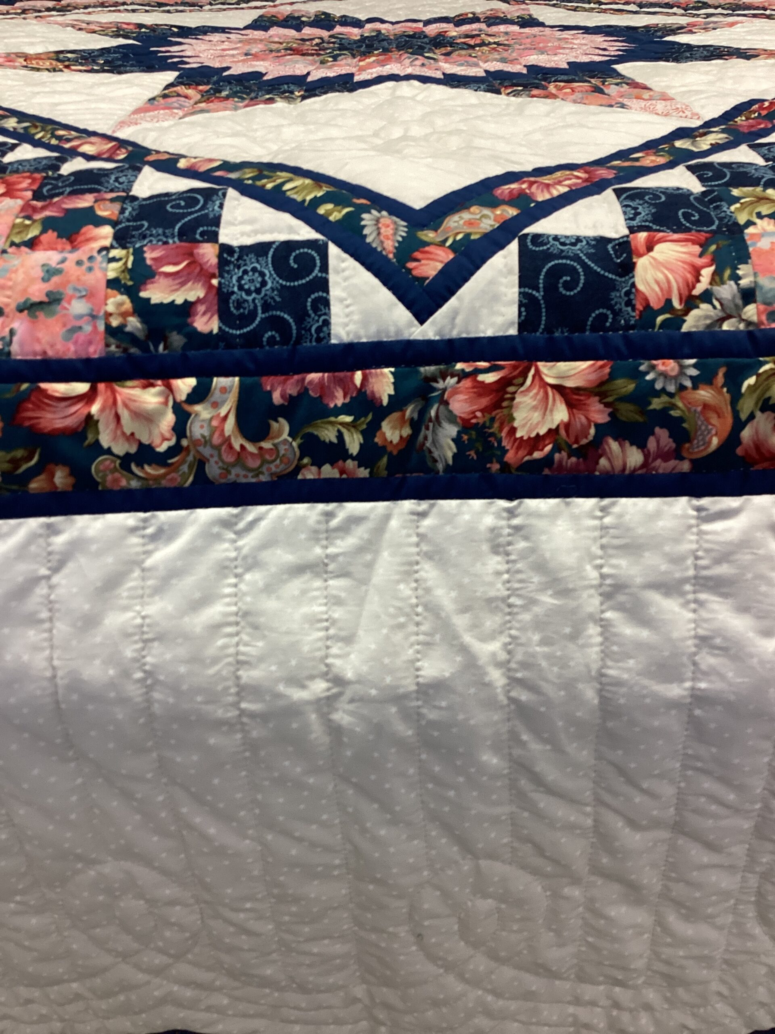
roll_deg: +0.1
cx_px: 388
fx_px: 925
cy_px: 517
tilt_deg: -35.2
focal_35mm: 31
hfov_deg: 45.4
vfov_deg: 58.4
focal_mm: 3.3
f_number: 2.4
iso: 100
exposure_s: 1/50
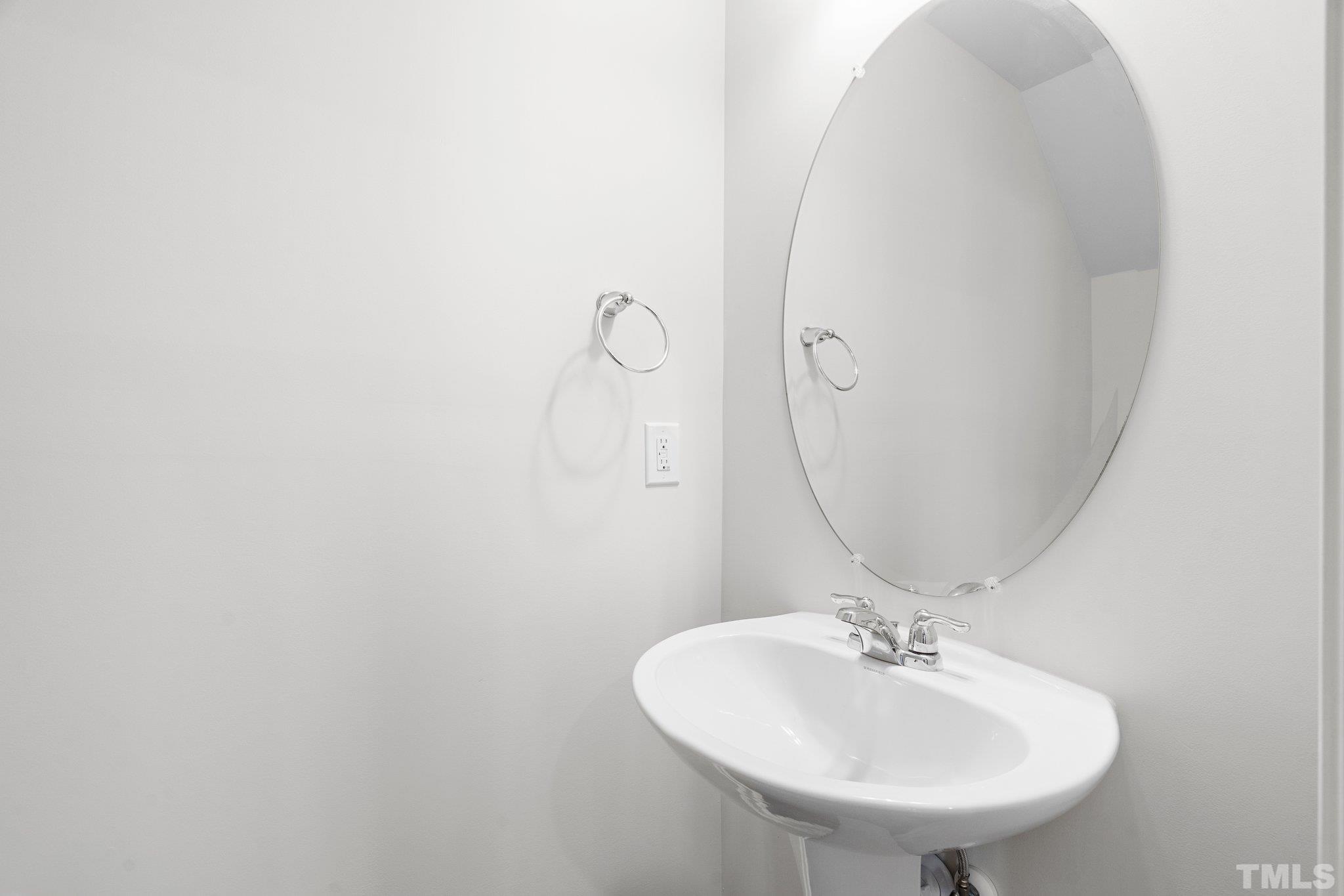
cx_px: 672
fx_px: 597
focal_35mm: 16
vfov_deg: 73.7
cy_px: 448
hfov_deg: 96.7
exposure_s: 1/2
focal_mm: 16
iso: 400
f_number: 8
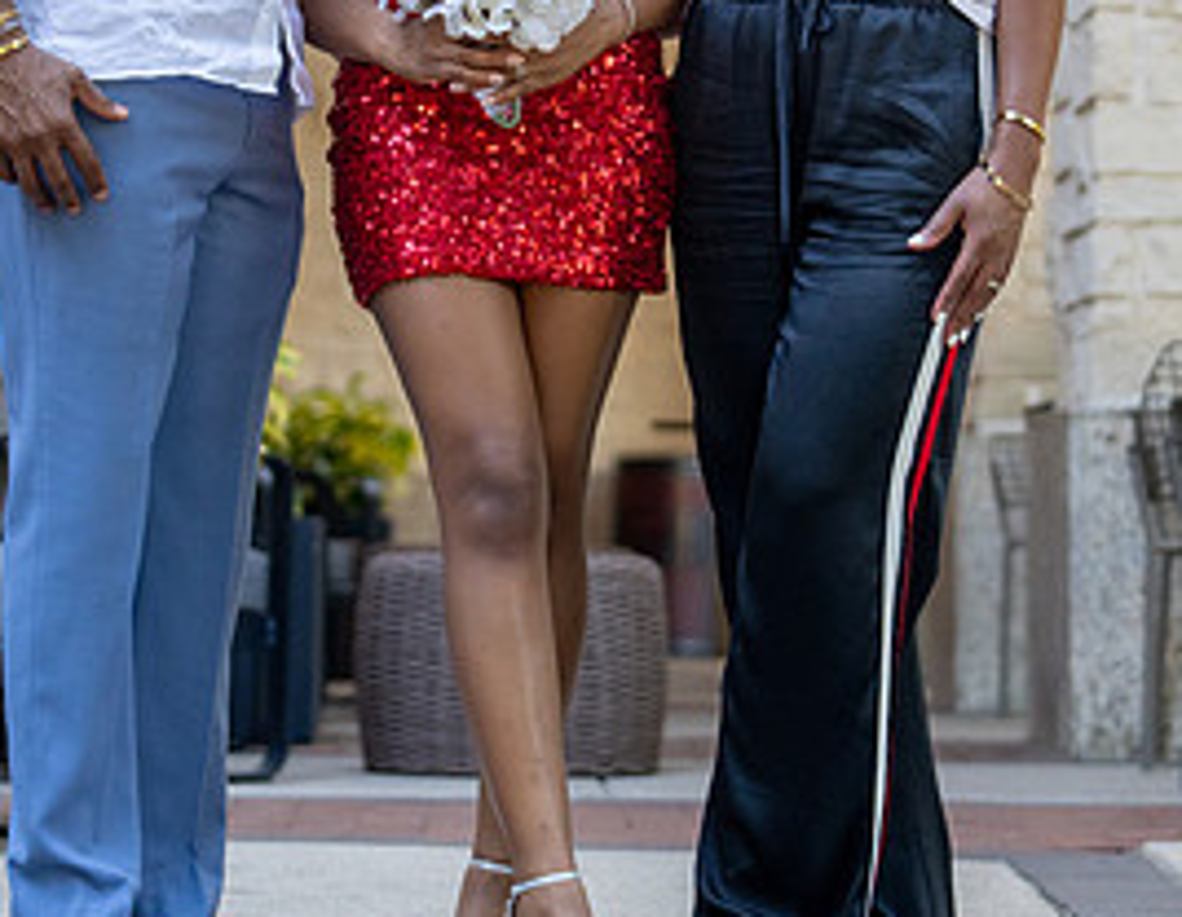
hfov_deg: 11.3
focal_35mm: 172
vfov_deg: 8.8
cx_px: 462
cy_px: 136
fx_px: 5948
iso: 1000
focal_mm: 70
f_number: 2.8
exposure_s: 1/320
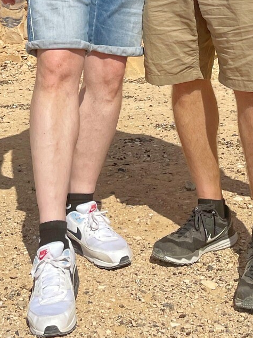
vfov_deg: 21.1
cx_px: 125
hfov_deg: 17.6
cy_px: -101
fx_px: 819
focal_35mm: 84
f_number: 1.6
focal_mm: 4.2
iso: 32
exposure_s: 1/6494
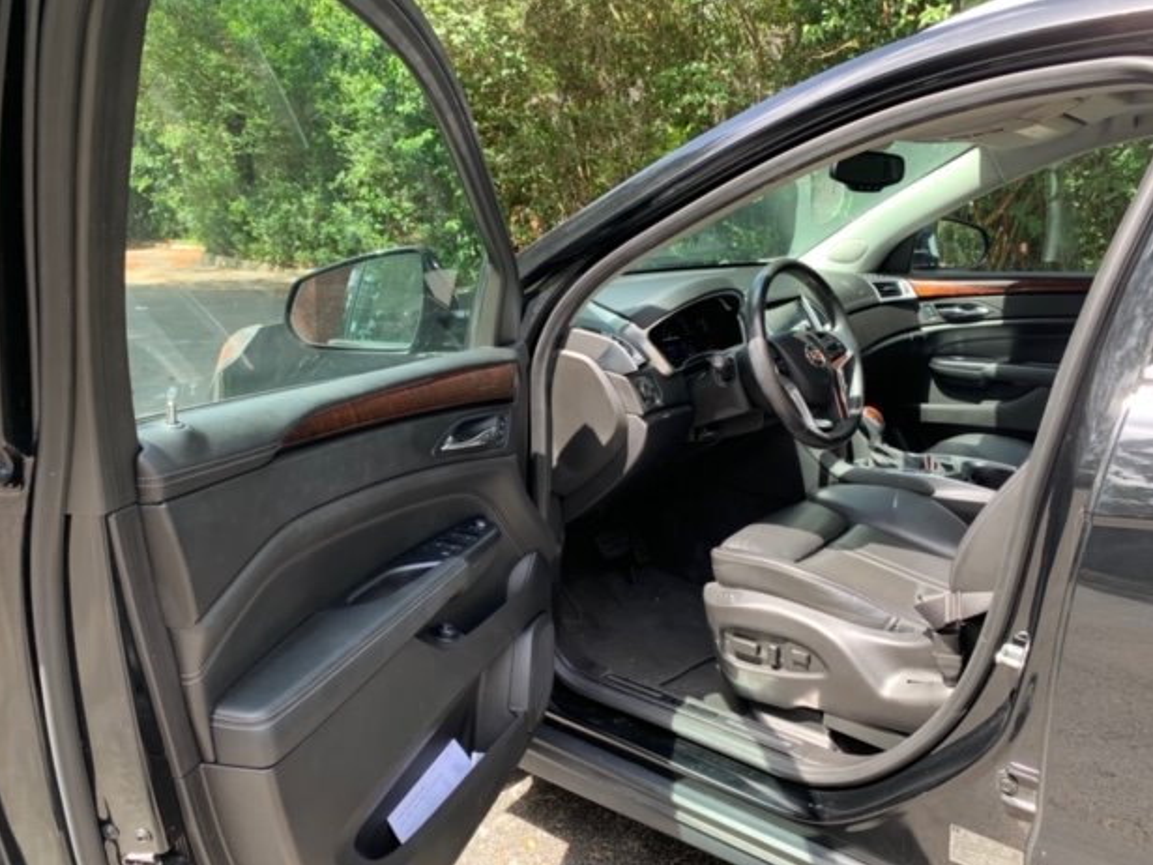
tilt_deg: -17.8
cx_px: 584
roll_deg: -0.7
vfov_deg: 51.3
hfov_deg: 65.3
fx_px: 899
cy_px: 447
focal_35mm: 27
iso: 32
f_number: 1.8
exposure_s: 1/122
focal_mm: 4.25
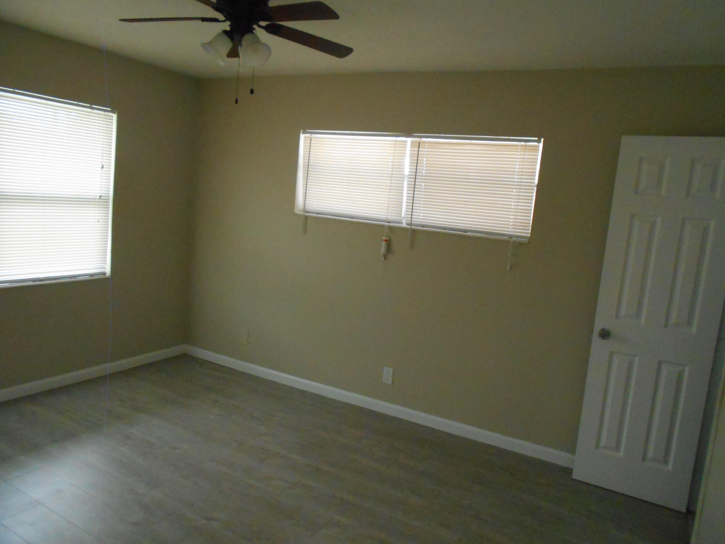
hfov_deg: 67.3
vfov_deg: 53.1
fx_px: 545
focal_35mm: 26
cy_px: 272
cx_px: 362
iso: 800
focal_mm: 4.6
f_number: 3.2
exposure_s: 1/200
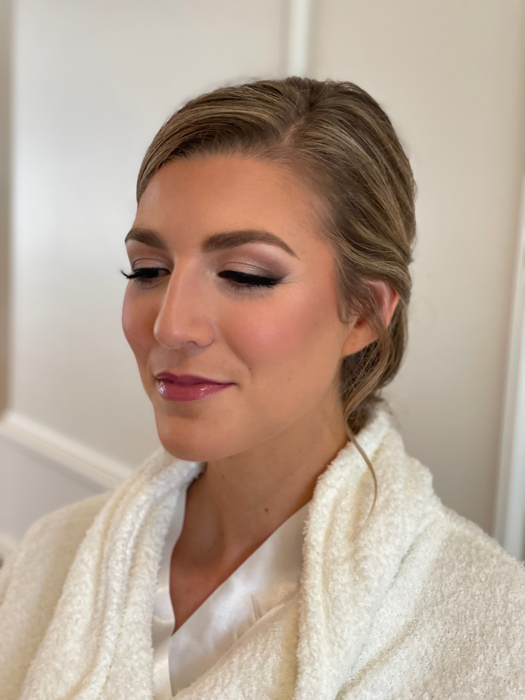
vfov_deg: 36.8
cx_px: 262
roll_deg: -1.9
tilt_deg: -7.7
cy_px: 350
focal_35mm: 52
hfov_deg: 28.0
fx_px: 1052
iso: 160
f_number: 2
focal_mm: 6
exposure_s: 1/40
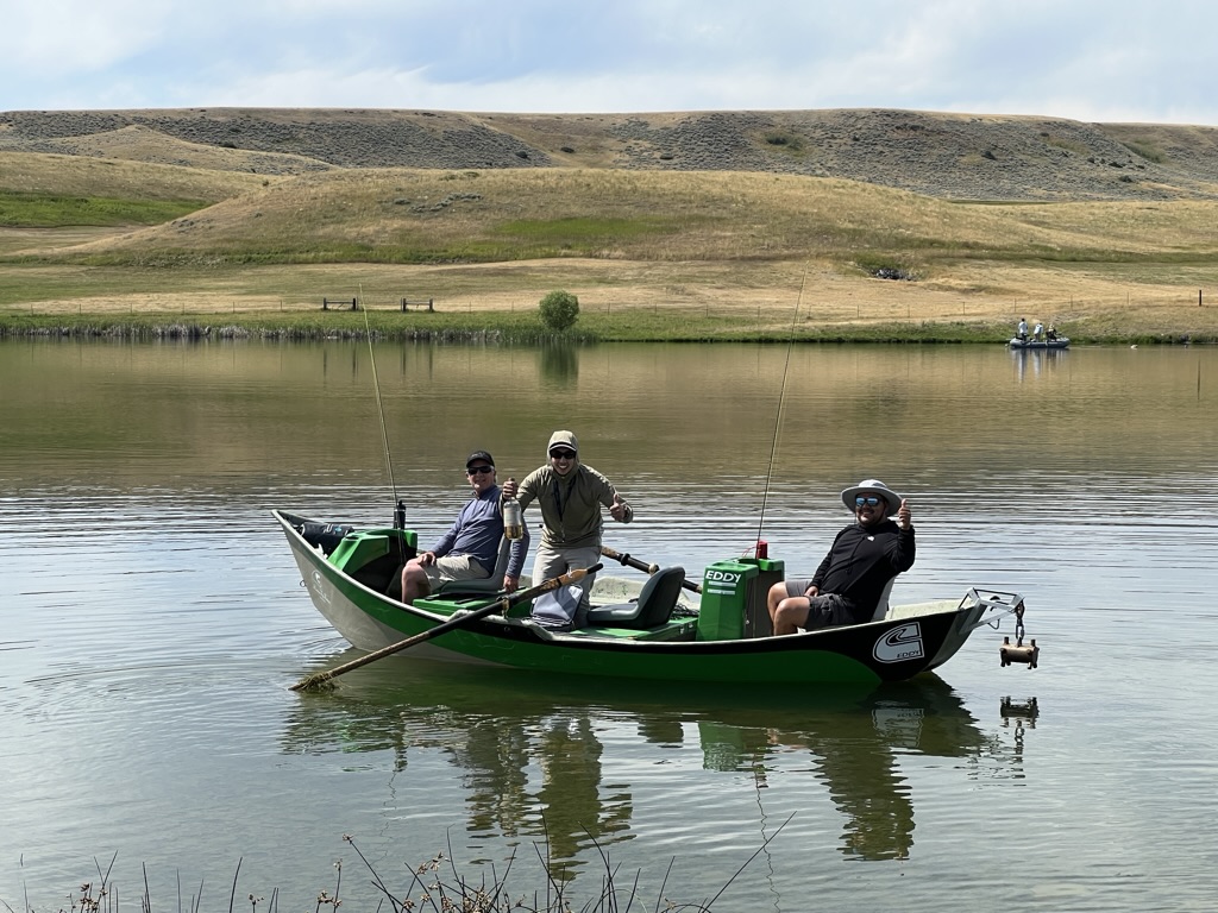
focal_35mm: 77
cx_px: 609
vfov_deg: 19.1
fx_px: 2709
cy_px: 456
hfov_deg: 25.3
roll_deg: -0.2
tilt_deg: -2.6
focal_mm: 9
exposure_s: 1/791
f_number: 2.8
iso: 32
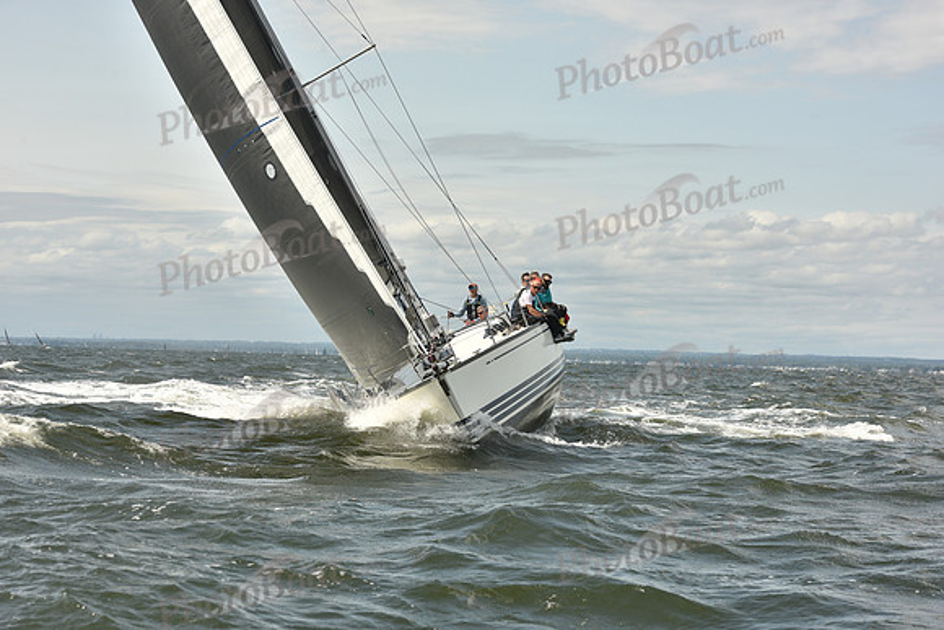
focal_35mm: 86
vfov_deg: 15.9
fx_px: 2256
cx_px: 472
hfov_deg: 23.6
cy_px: 315
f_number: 9
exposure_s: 1/800
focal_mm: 86
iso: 250
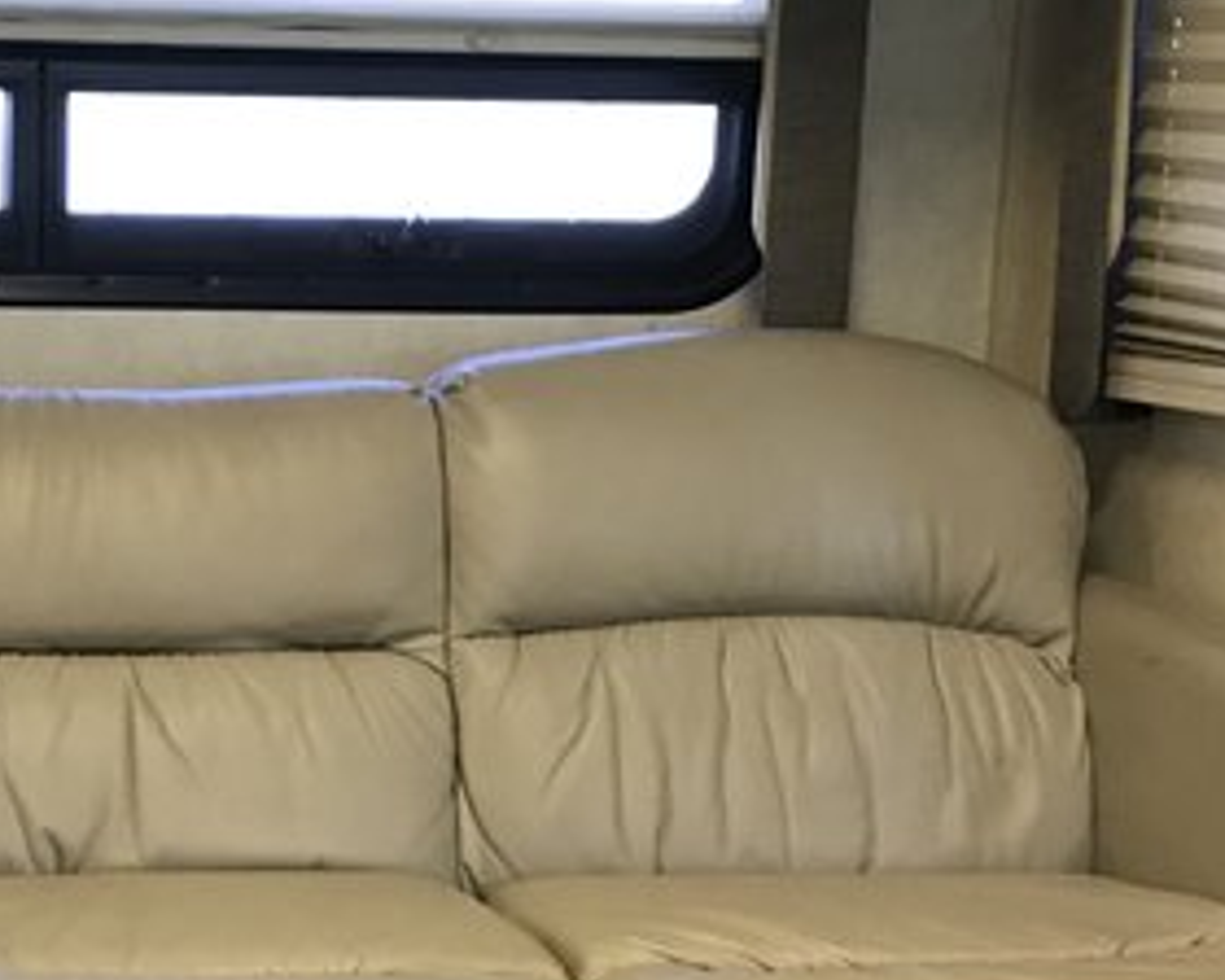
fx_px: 2828
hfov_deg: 23.9
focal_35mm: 78
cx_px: 184
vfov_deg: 19.6
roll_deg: -0.5
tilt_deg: -9.4
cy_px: 599
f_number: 1.8
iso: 64
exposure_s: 1/15
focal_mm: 3.99
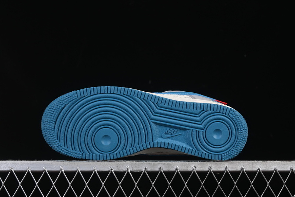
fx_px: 615
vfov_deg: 18.2
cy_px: 98
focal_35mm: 75
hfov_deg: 27.0
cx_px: 148
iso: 160
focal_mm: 50
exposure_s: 1/80
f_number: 8
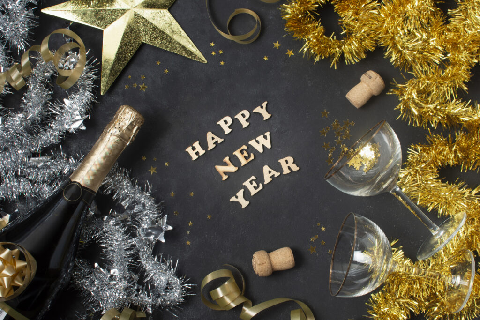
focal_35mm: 52
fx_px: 700
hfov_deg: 37.8
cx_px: 240
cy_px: 160
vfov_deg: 25.8
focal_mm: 35
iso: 250
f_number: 8
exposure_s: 1/100
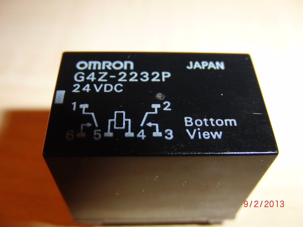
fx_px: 324
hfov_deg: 50.1
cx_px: 152
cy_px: 114
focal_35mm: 37
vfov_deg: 38.7
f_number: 3.6
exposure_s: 1/20
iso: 100
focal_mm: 6.42
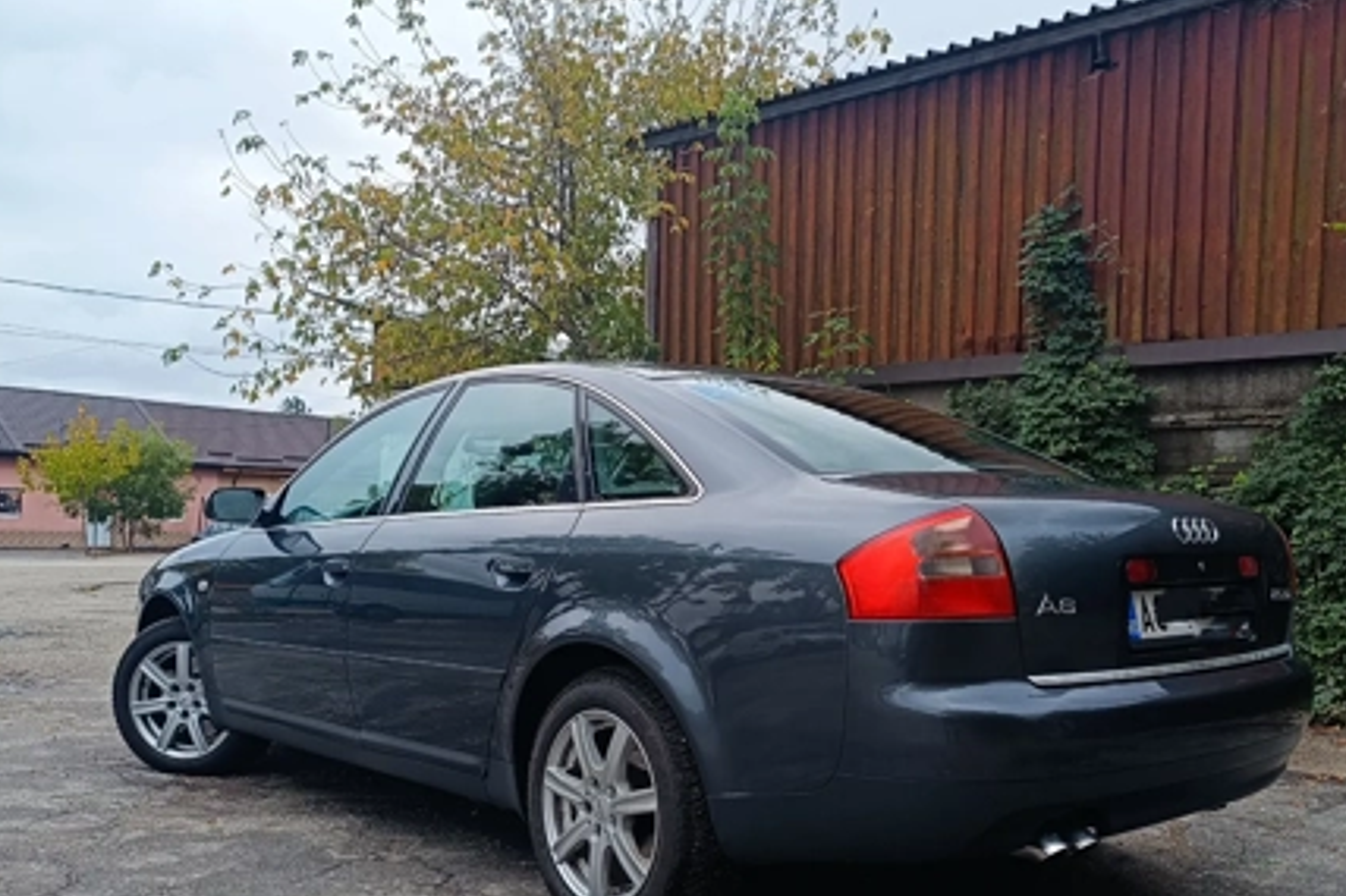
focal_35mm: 35
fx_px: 1308
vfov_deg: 37.6
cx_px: 796
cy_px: 547
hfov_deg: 54.1
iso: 51
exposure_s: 1/463
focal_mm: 5.59
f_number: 1.88
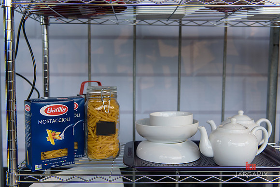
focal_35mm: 38
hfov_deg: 50.7
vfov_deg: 35.1
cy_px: 94
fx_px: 296
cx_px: 140
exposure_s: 1/1000
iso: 400
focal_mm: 38
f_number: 3.2
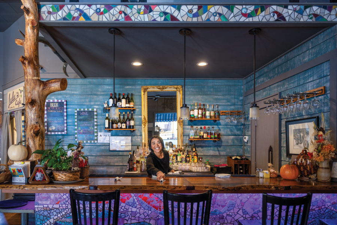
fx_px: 249
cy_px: 112
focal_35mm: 27
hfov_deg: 68.2
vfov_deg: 48.6
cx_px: 168
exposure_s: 1/80
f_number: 2.8
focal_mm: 26.6
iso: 500
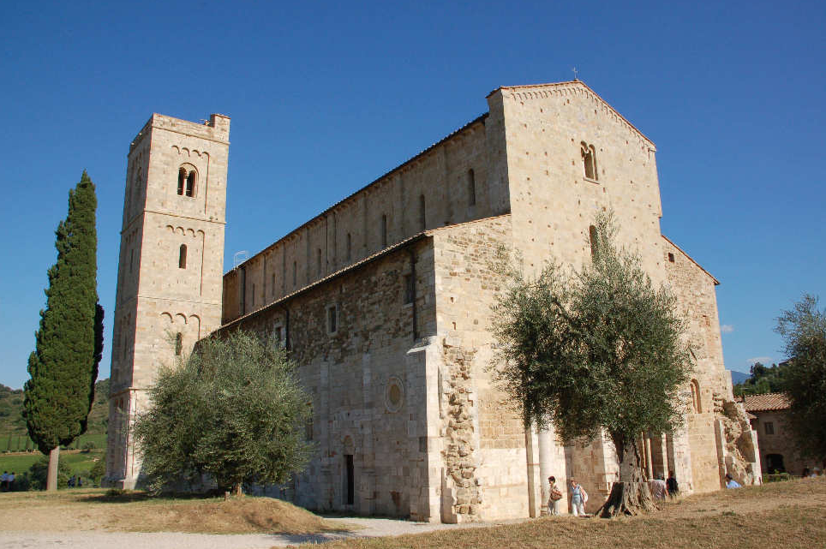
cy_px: 274
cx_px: 427
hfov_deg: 65.5
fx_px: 642
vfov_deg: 46.3
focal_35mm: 28
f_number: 16
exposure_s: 1/250
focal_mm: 18
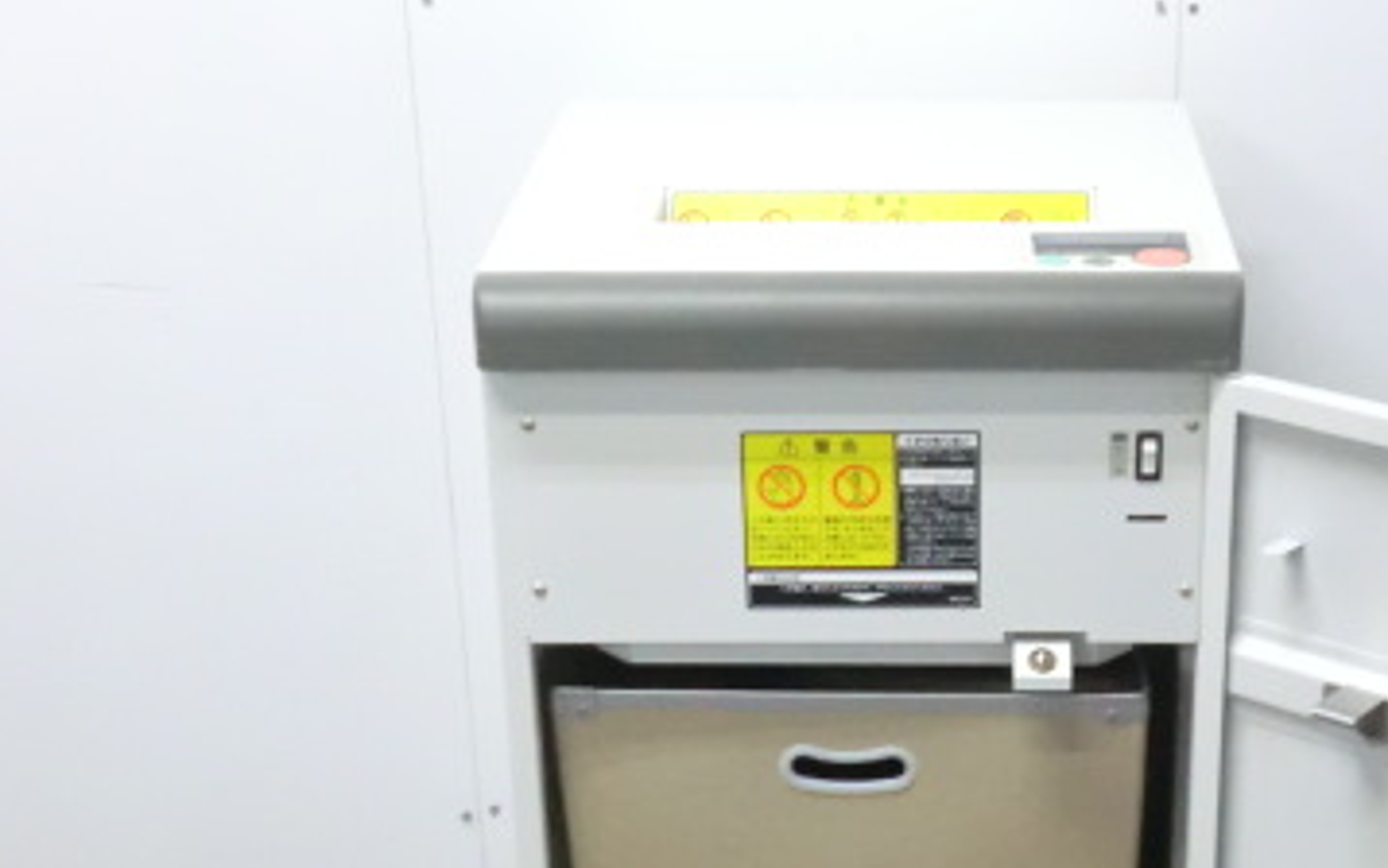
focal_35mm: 72
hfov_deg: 28.4
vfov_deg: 18.1
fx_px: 2724
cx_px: 946
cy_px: 589
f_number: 3.9
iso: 800
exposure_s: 1/40
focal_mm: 6.9
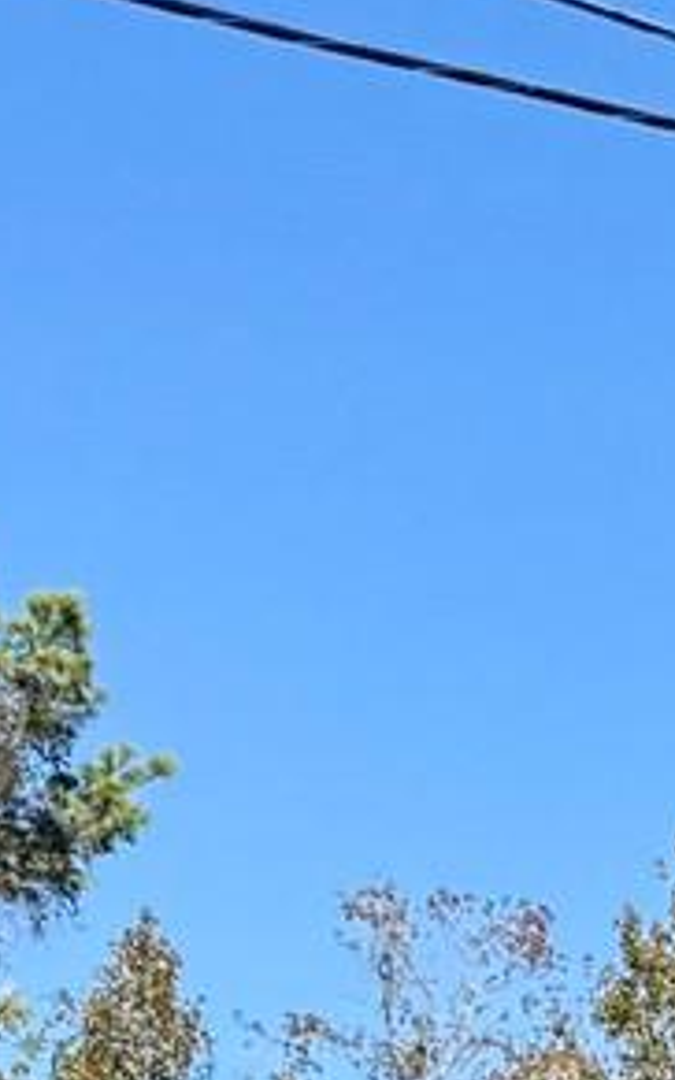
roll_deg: -0.3
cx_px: 2147
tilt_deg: +4.5
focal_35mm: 179
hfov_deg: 6.6
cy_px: 1752
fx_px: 5266
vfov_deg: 11.1
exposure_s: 1/3145
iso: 80
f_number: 1.78
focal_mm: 6.76
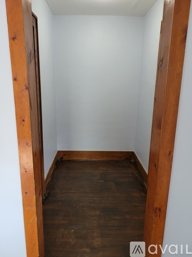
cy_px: 128
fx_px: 192
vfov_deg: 67.3
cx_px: 96
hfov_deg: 53.0
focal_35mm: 26
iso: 200
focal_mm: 5.4
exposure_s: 1/39
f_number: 1.8
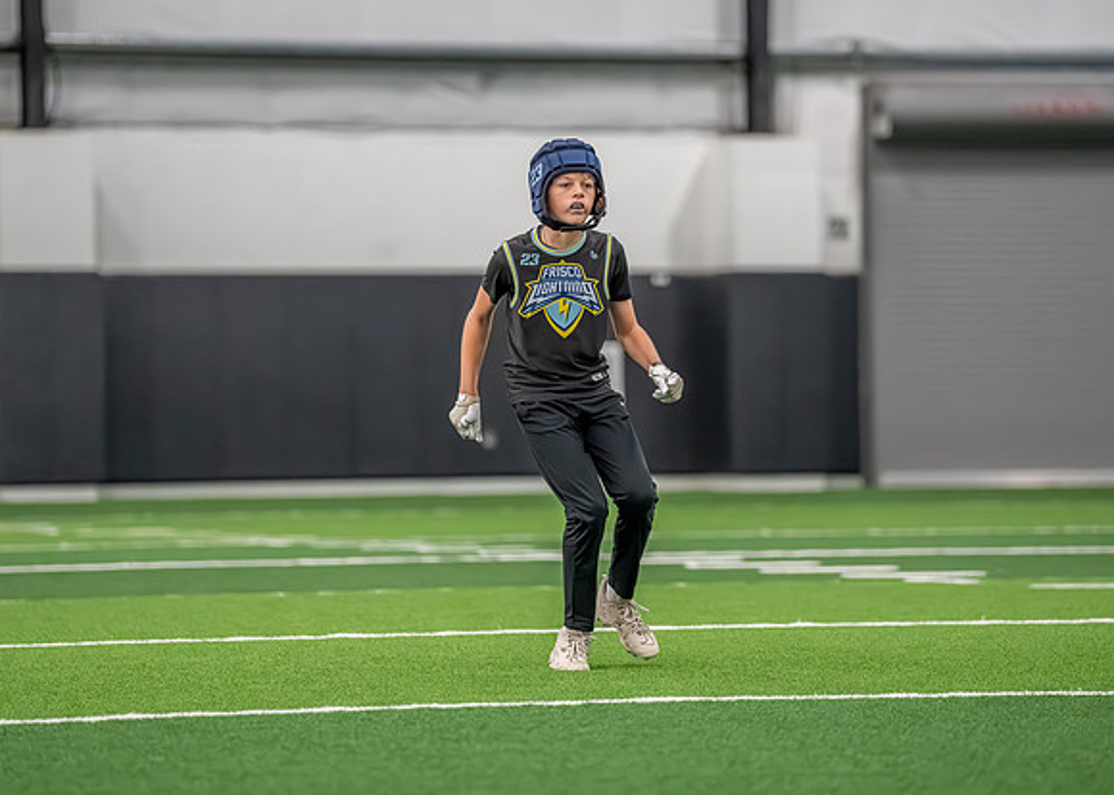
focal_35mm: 193
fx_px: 6103
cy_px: 328
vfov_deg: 7.5
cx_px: 557
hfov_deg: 10.4
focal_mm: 154
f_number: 2.8
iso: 6400
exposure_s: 1/1000
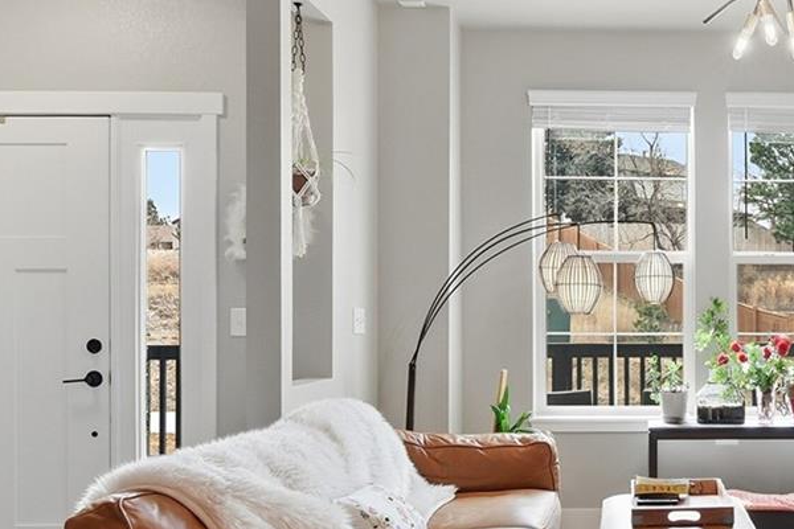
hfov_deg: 45.2
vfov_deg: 33.2
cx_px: 670
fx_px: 882
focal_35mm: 40
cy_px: 335
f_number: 8
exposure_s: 1/500
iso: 400
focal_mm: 15
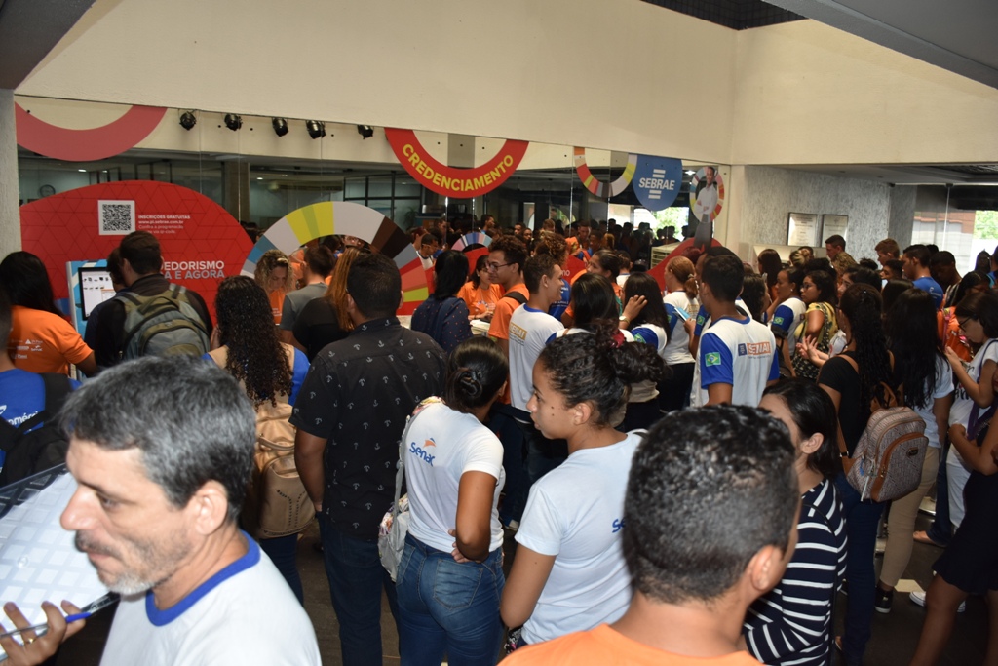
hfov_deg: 67.4
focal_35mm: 27
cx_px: 499
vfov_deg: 47.9
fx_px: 749
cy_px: 333
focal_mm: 18
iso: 400
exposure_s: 1/80
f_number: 3.5
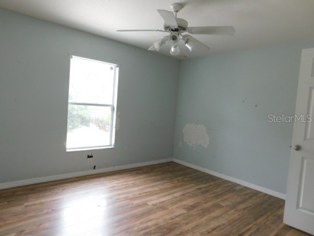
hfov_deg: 73.9
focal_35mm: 23
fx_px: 209
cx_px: 157
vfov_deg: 58.9
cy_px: 118
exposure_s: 1/50
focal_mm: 4
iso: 125
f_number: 3
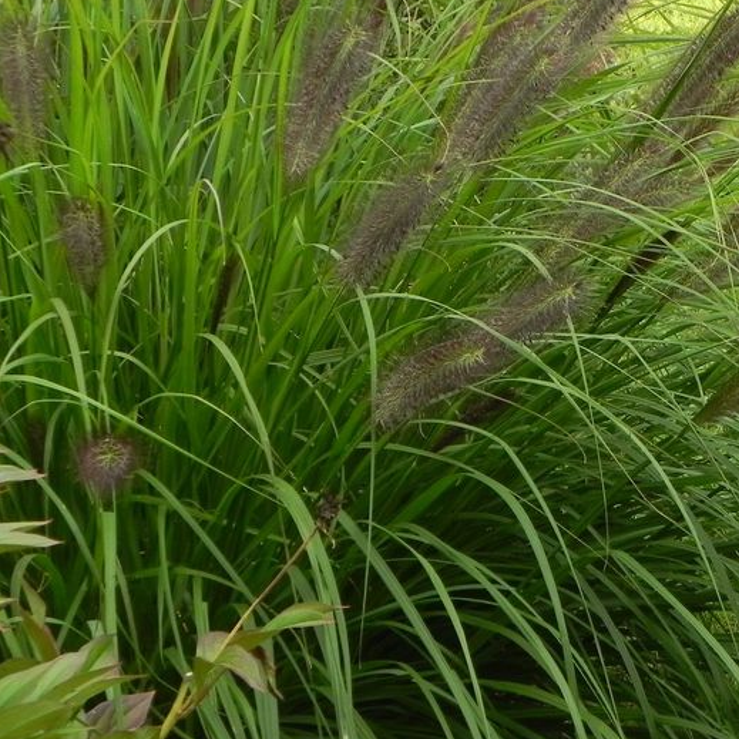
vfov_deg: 14.5
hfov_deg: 14.5
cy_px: 387
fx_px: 2898
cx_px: 530
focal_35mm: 120
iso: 160
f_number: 4
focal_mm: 11.8
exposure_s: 1/200
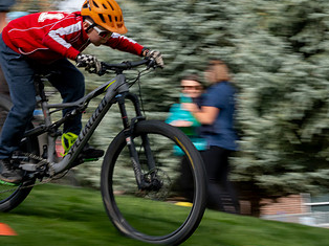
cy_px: 93
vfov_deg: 6.1
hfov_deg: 8.2
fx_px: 2308
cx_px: 165
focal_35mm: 243
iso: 200
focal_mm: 80
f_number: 20
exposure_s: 1/60
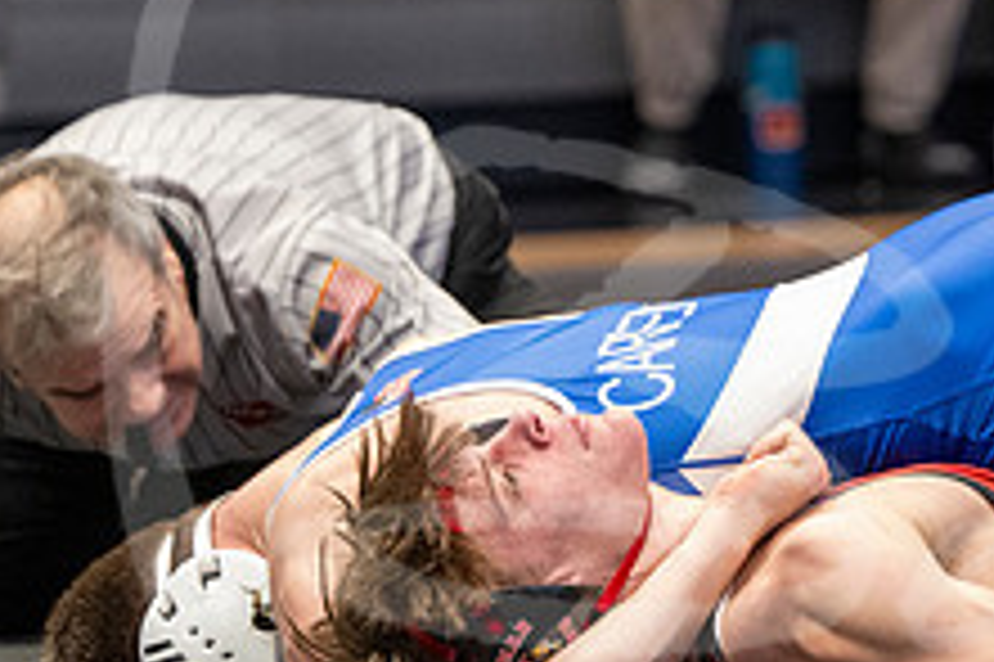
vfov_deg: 3.8
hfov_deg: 5.7
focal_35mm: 364
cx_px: 540
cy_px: 506
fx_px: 10043
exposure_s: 1/1000
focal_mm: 105
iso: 3200
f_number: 2.8
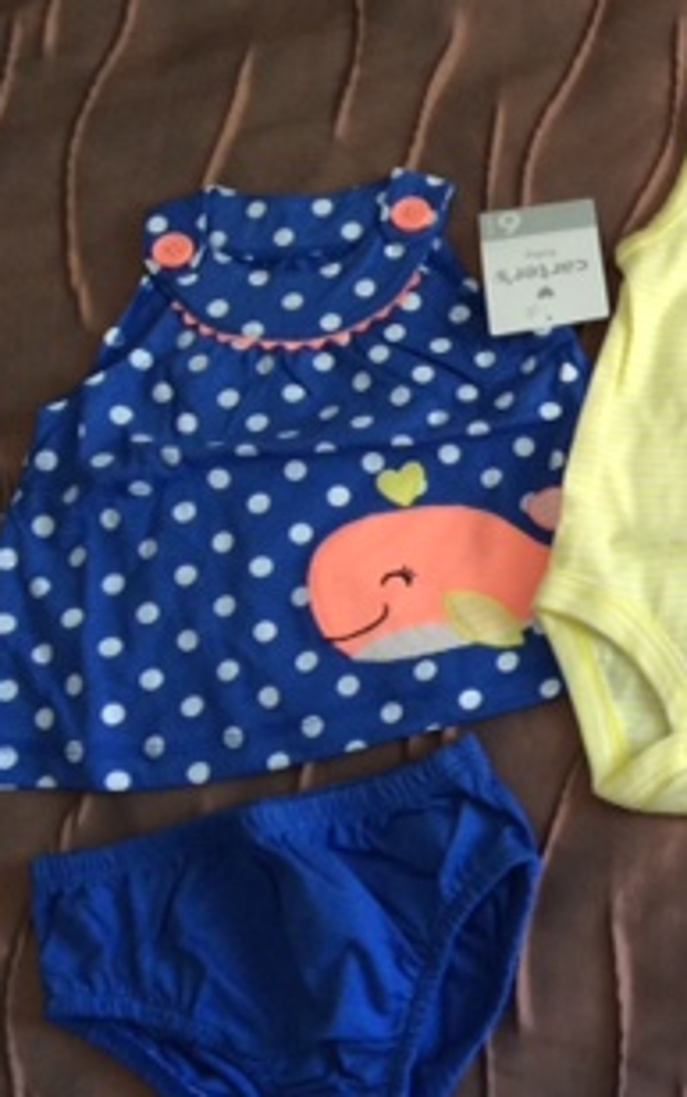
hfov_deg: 17.2
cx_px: 1125
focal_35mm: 66
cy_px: 427
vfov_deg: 30.9
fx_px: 1973
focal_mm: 4.12
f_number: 2.2
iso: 125
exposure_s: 1/30
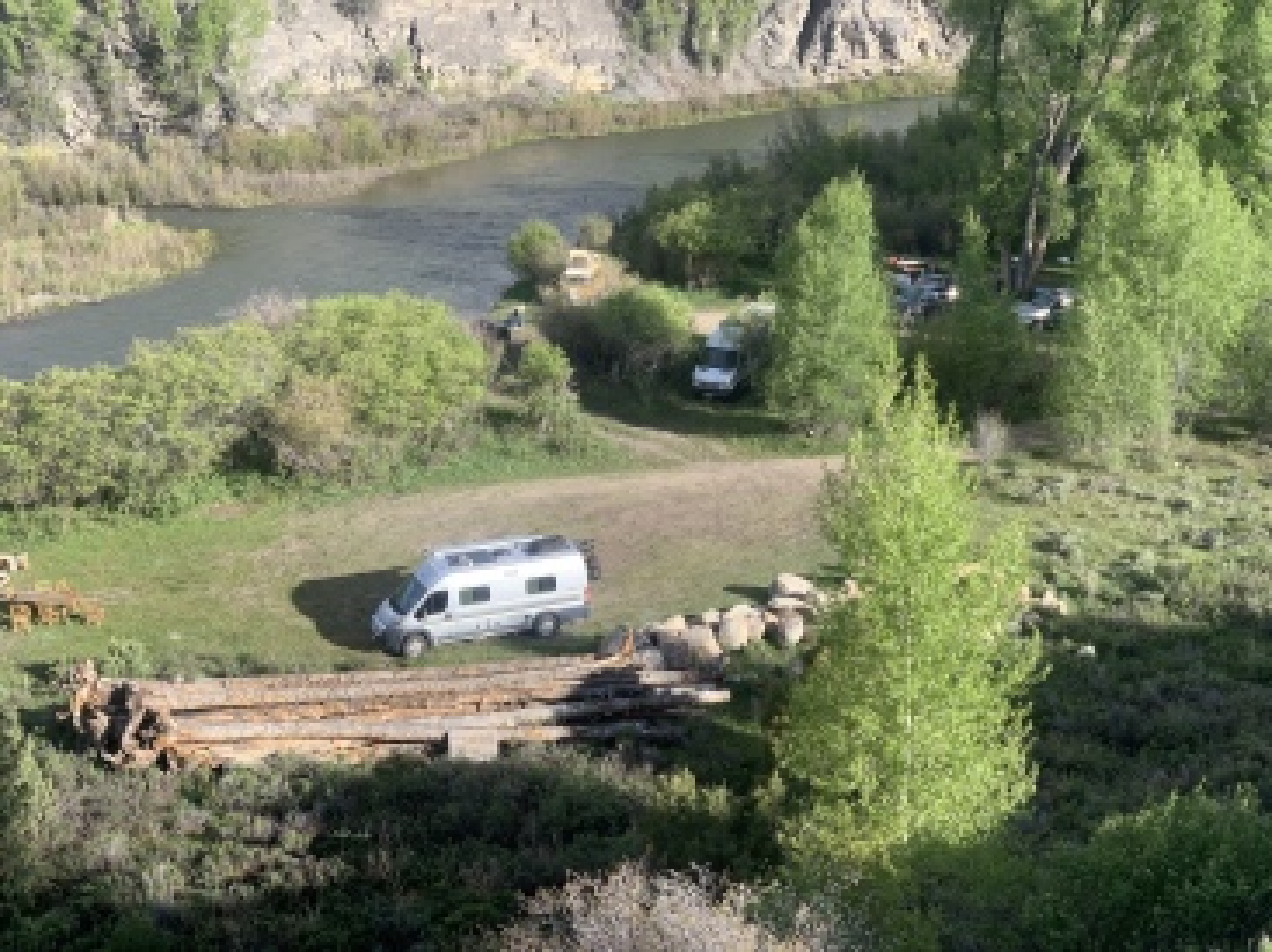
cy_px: 476
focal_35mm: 52
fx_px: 1910
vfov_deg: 28.0
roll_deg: +1.5
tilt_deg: -17.2
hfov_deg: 36.8
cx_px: 636
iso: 16
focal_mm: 6
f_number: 2.4
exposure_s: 1/484
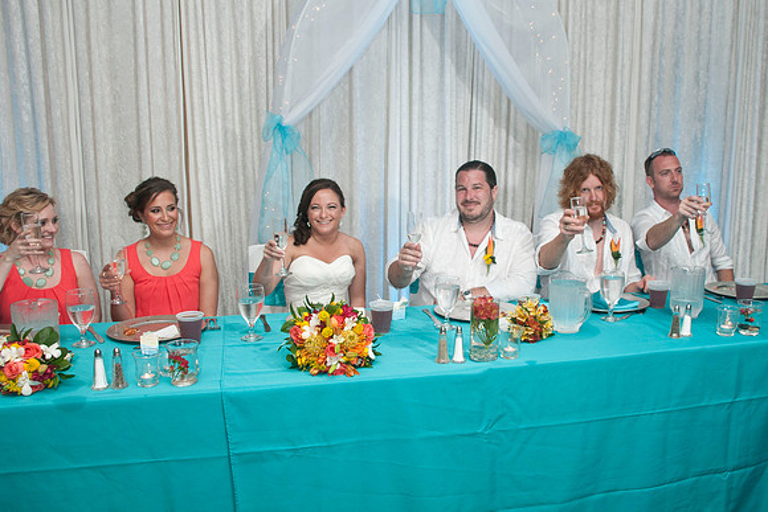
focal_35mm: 34
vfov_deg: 39.3
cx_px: 422
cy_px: 240
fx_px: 716
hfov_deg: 56.3
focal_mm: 20
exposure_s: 1/160
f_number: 5.6
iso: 400
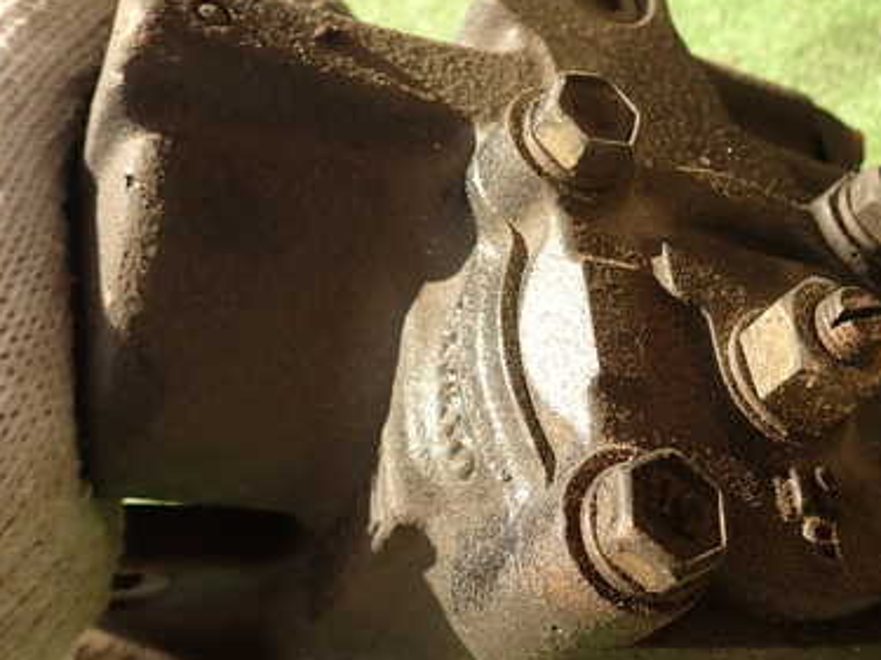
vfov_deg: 35.9
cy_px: 331
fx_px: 1018
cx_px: 606
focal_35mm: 40
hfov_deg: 45.9
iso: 100
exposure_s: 1/500
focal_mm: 4.5
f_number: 2.8
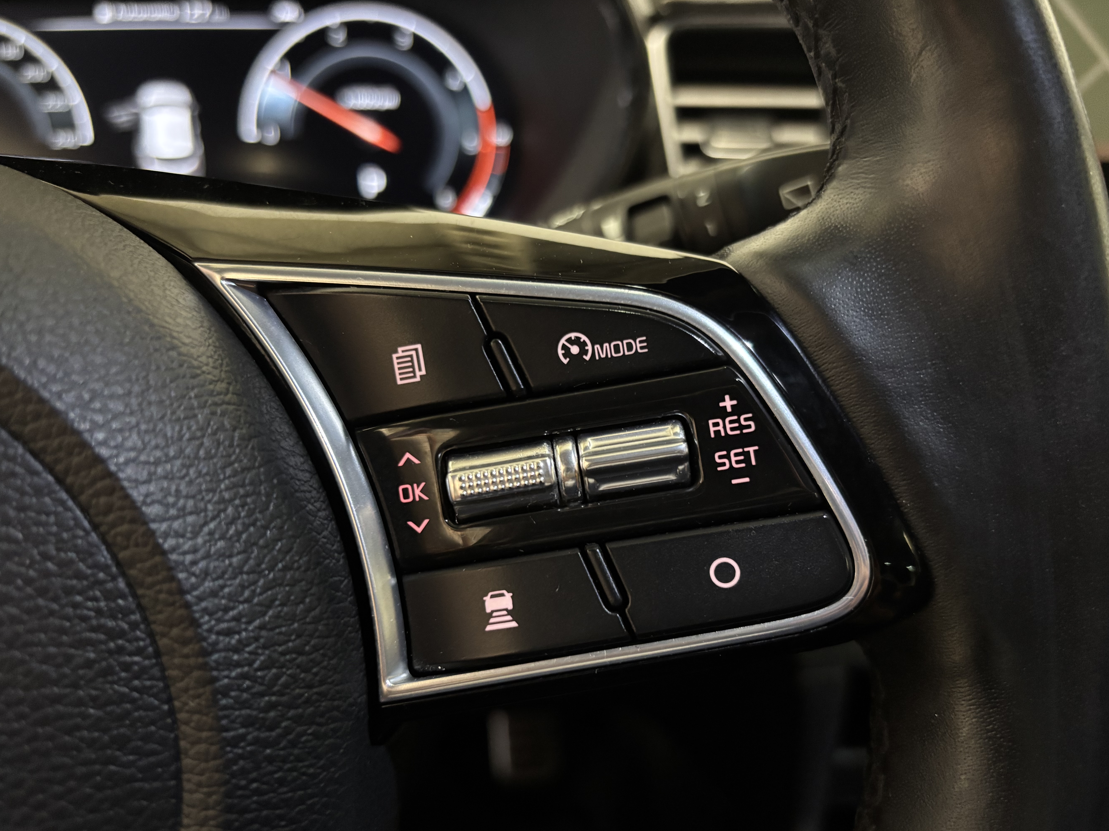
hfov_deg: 63.4
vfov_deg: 49.7
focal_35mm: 28
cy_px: 445
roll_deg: -0.5
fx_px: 897
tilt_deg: -23.5
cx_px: 560
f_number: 1.6
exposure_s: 1/25
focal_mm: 5.96
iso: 640
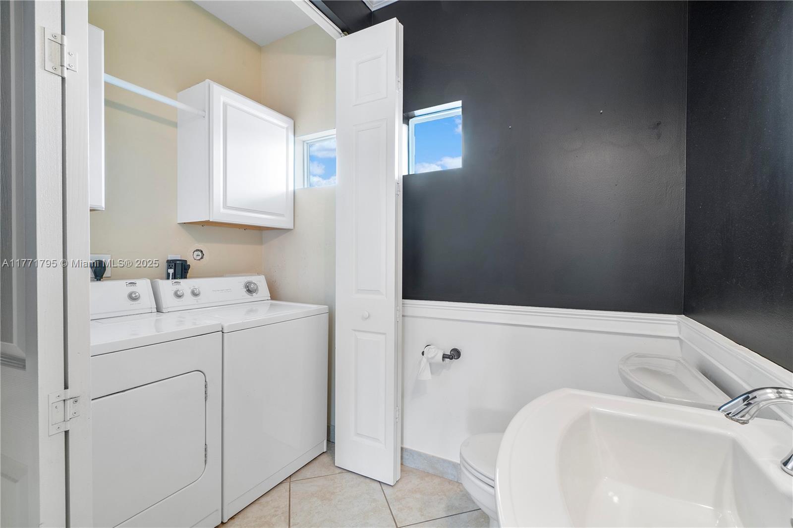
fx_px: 330
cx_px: 396
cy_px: 264
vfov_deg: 77.3
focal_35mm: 15
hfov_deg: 100.4
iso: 160
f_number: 11
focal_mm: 10
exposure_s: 1.3
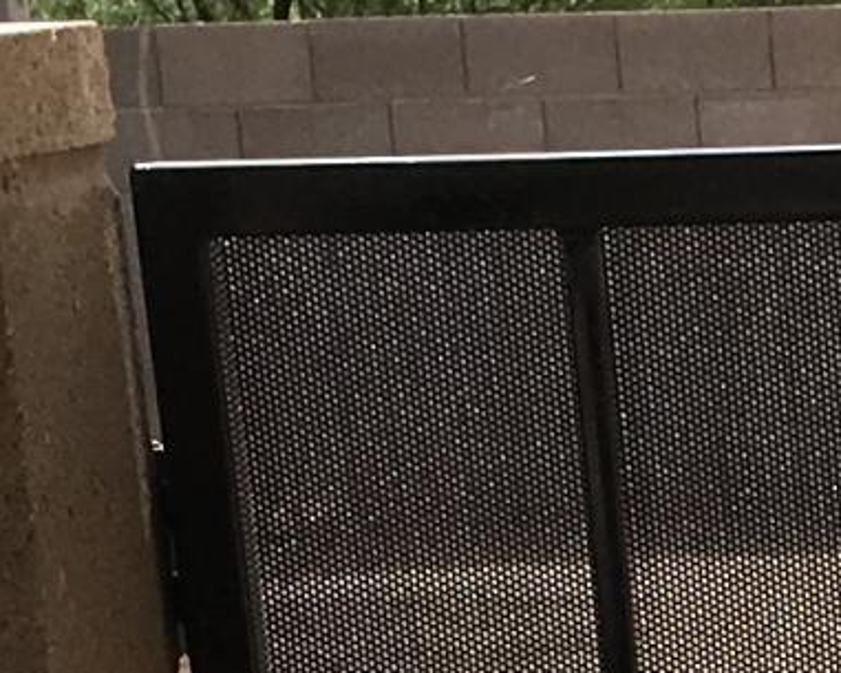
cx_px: 1614
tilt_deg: -20.9
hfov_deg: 8.3
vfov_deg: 6.4
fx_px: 5552
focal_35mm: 223
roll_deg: +0.8
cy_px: 1953
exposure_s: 1/1221
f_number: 2.2
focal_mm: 4.15
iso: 25
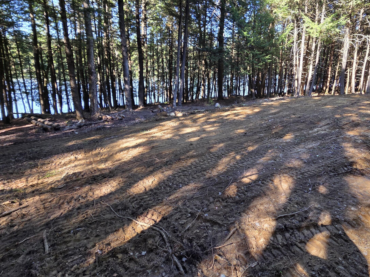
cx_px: 217
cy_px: 108
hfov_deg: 86.9
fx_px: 192
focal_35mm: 18
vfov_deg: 70.7
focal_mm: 2.2
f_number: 2.2
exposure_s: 1/120
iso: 100
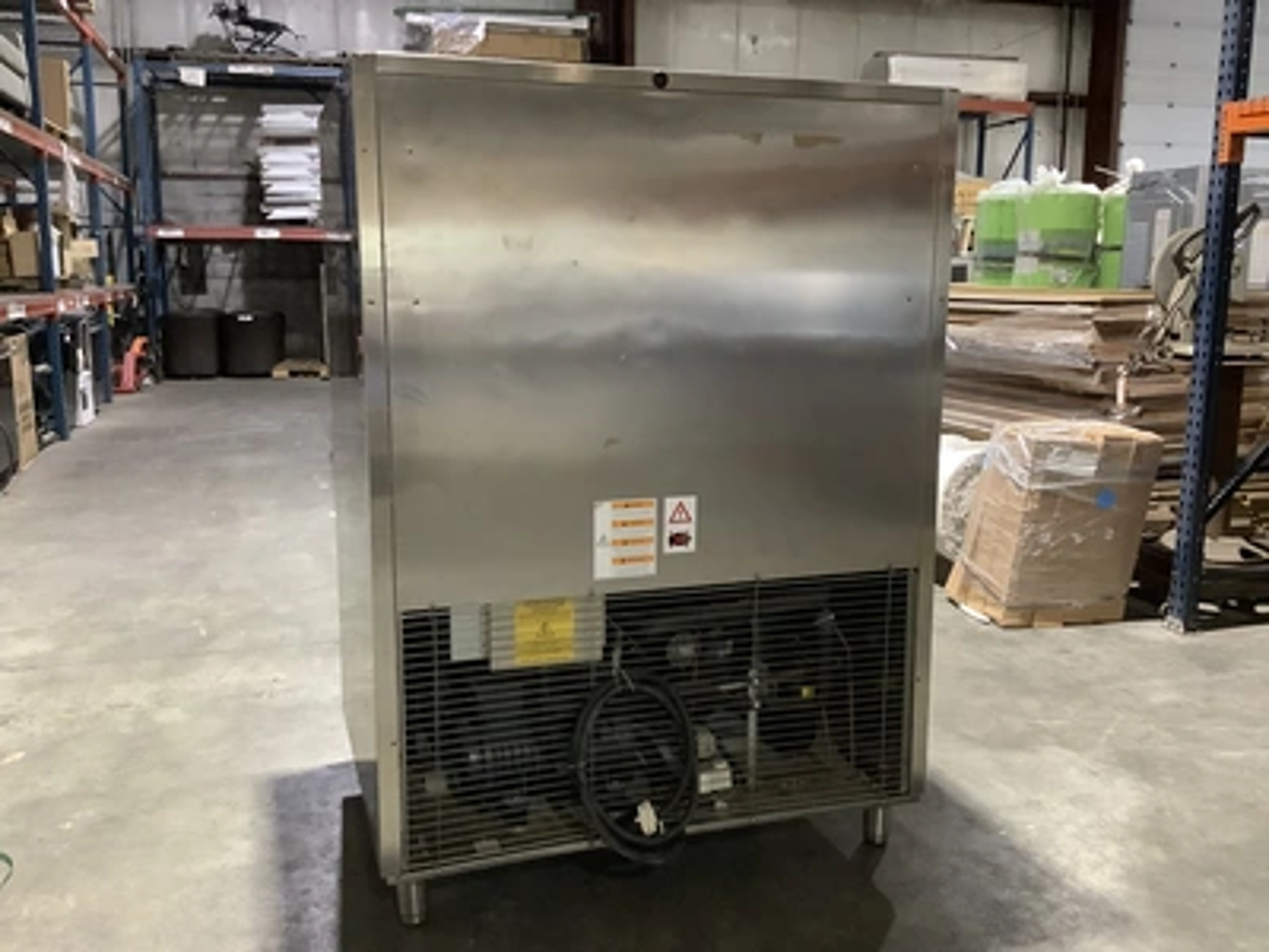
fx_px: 1136
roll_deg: -0.3
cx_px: 634
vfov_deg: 45.4
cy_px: 476
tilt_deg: -10.5
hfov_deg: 58.4
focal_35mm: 31
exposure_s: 1/40
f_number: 2.4
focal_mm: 3.3
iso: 400
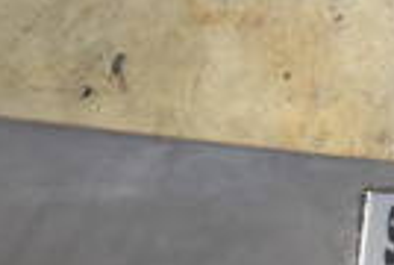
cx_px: 835
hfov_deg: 11.9
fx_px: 1645
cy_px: -325
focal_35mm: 150
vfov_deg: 8.5
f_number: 3.8
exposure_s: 1/30
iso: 2000
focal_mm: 22
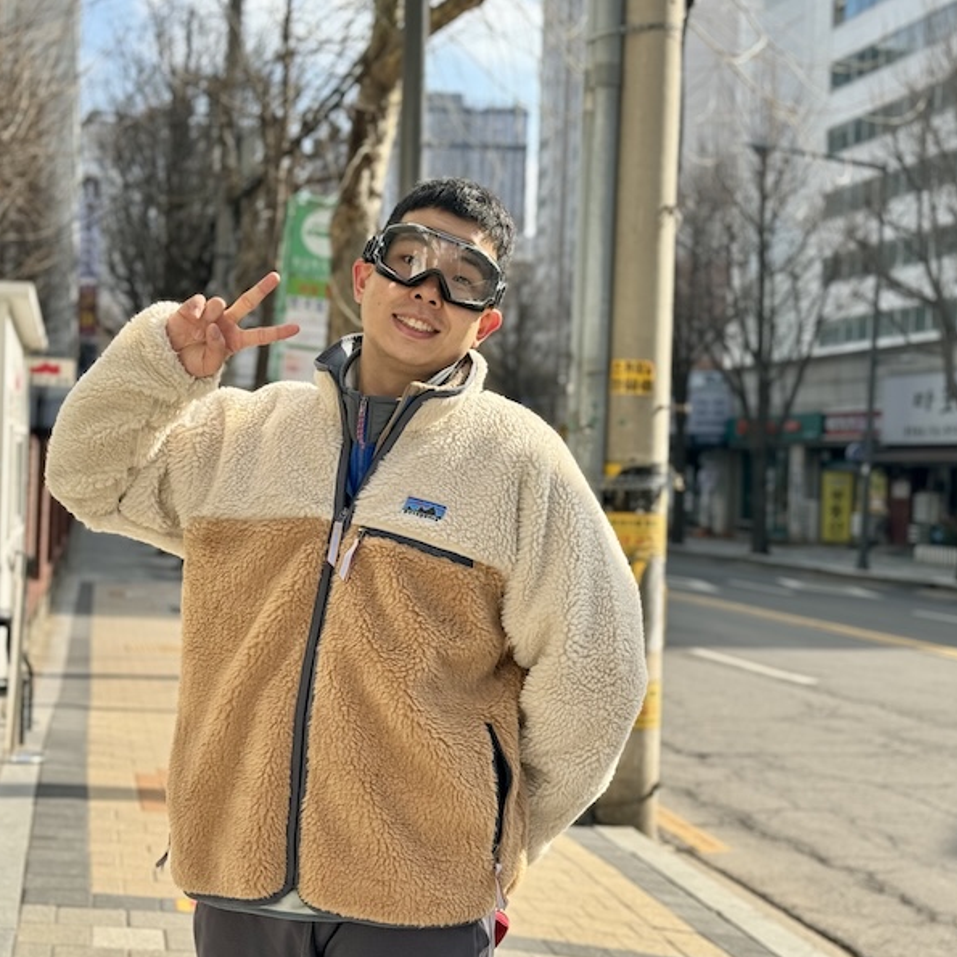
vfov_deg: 30.0
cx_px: 389
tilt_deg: -0.9
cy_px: 479
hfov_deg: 30.0
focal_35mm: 57
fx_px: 1783
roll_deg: -2.1
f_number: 1.78
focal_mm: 6.86
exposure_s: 1/1524
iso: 64
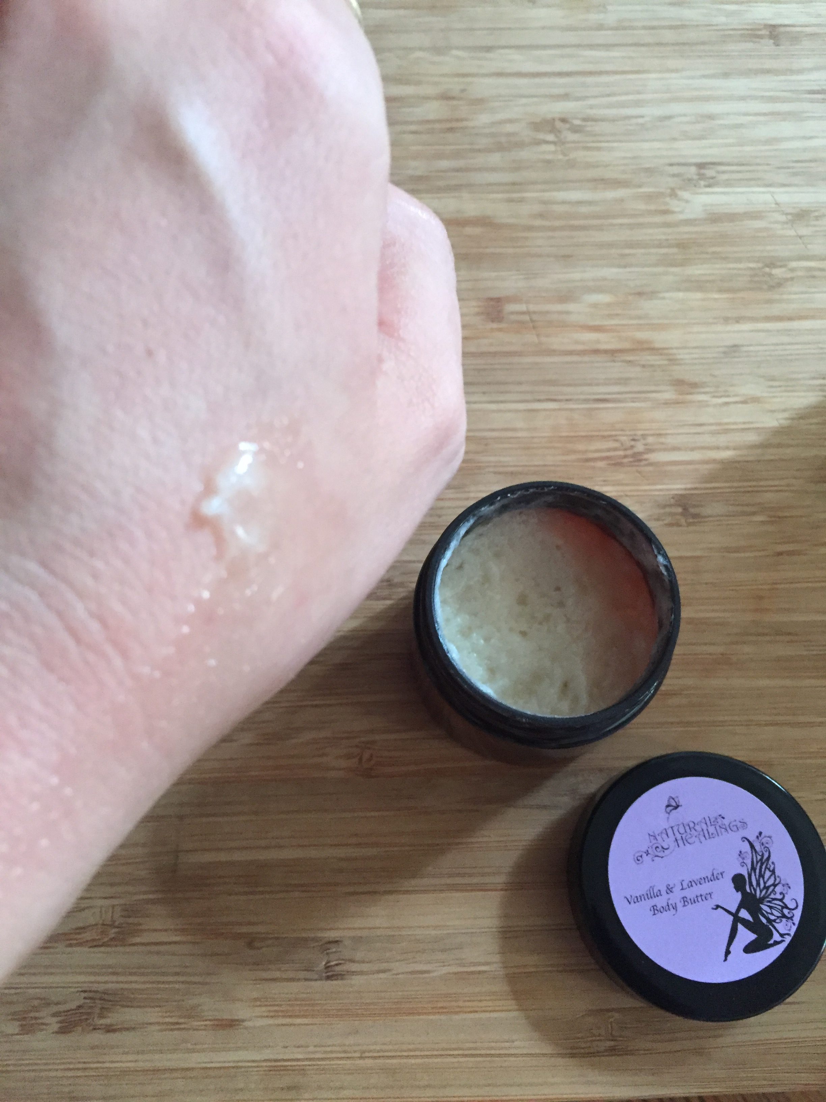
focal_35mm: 29
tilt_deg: -72.2
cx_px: 413
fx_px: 923
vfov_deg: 61.7
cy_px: 551
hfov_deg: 48.2
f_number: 2.2
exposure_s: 1/33
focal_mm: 4.15
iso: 320
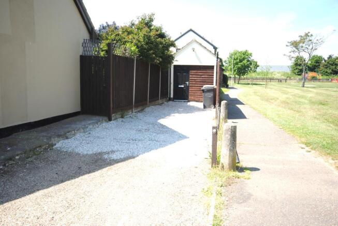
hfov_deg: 61.9
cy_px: 113
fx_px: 282
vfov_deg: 43.7
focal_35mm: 30
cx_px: 169
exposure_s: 1/200
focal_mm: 20
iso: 100
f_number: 8
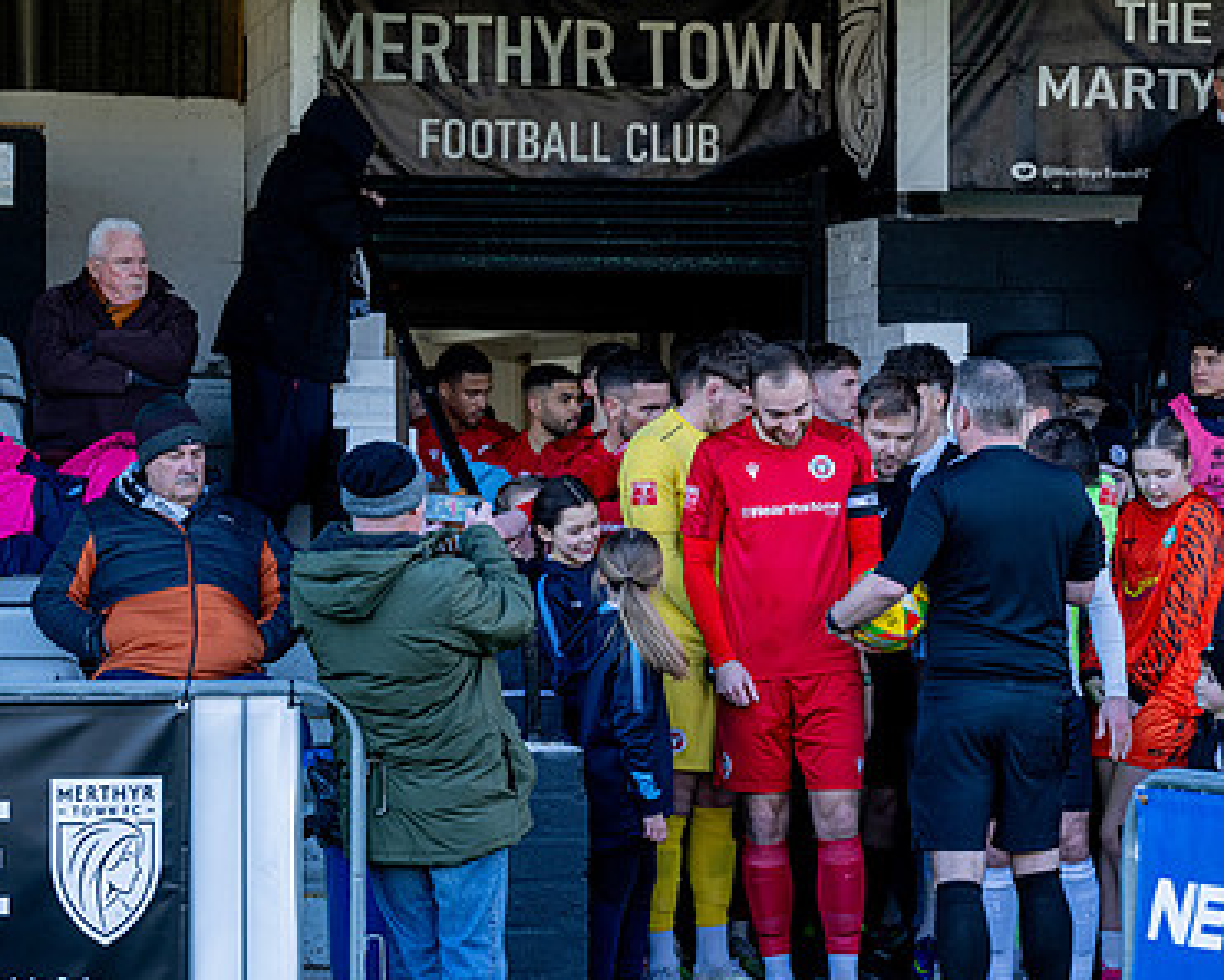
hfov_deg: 12.5
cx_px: 944
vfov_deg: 10.0
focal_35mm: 154
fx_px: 5580
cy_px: 546
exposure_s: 1/400
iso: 1000
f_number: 5
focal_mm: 105
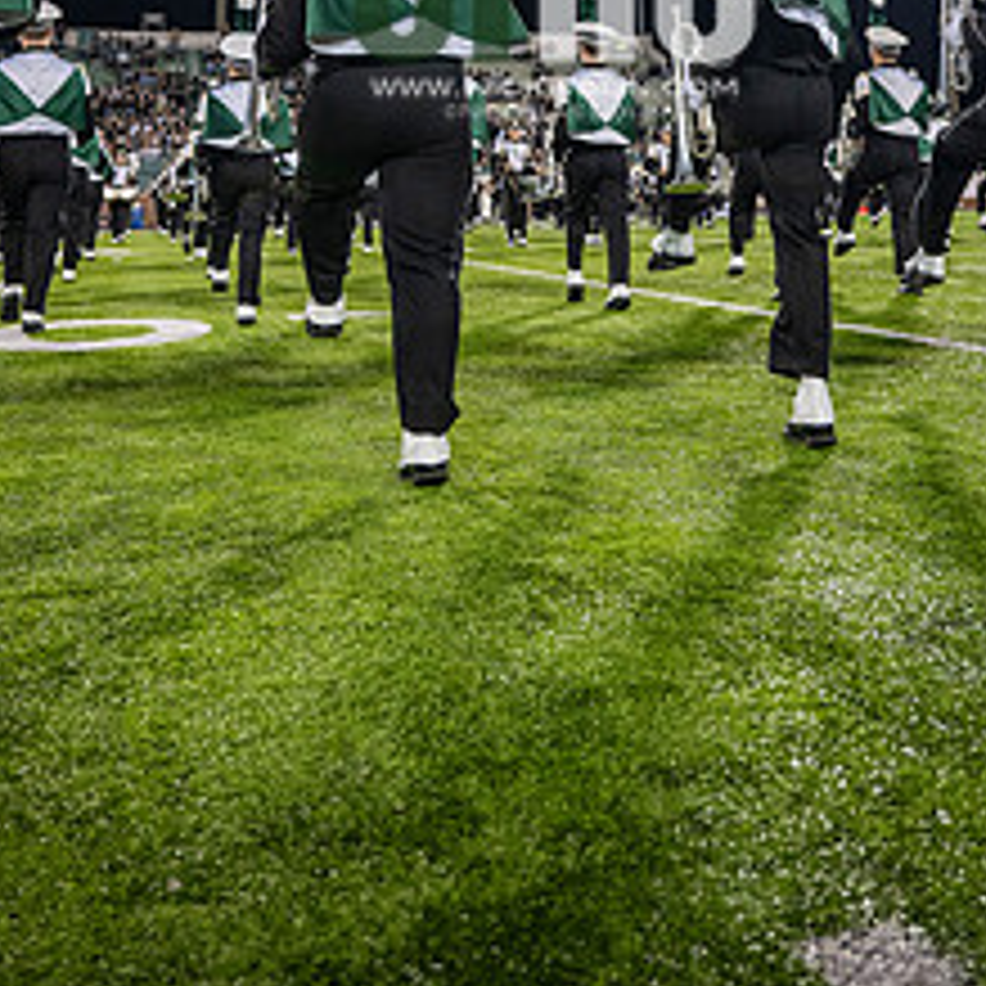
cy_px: -9
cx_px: 554
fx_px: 1353
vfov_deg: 35.9
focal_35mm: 42
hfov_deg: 40.0
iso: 1250
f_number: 3.2
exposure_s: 1/500
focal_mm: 24
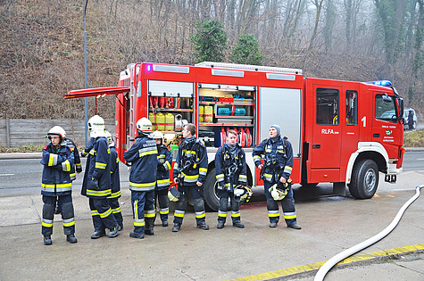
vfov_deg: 39.8
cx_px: 212
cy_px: 140
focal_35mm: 33
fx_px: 388
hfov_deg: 57.3
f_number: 4
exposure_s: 1/60
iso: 640
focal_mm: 22
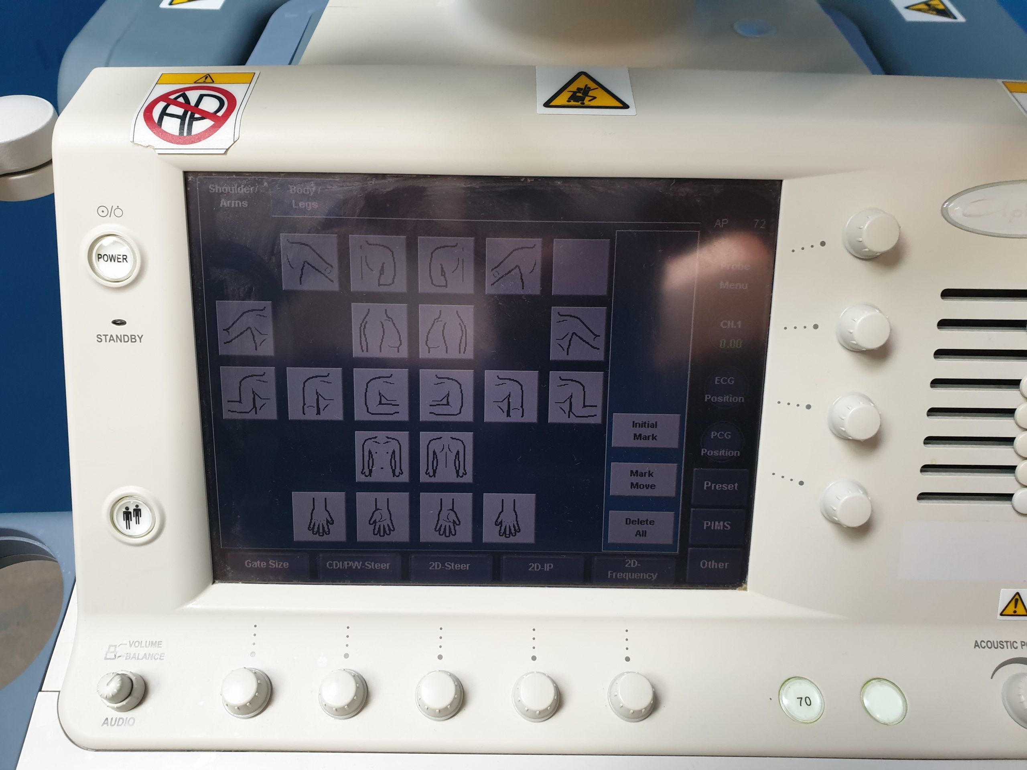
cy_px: 385
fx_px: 771
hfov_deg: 67.3
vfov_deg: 53.1
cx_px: 514
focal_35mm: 26
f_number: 2.4
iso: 250
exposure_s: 1/50
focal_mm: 4.3
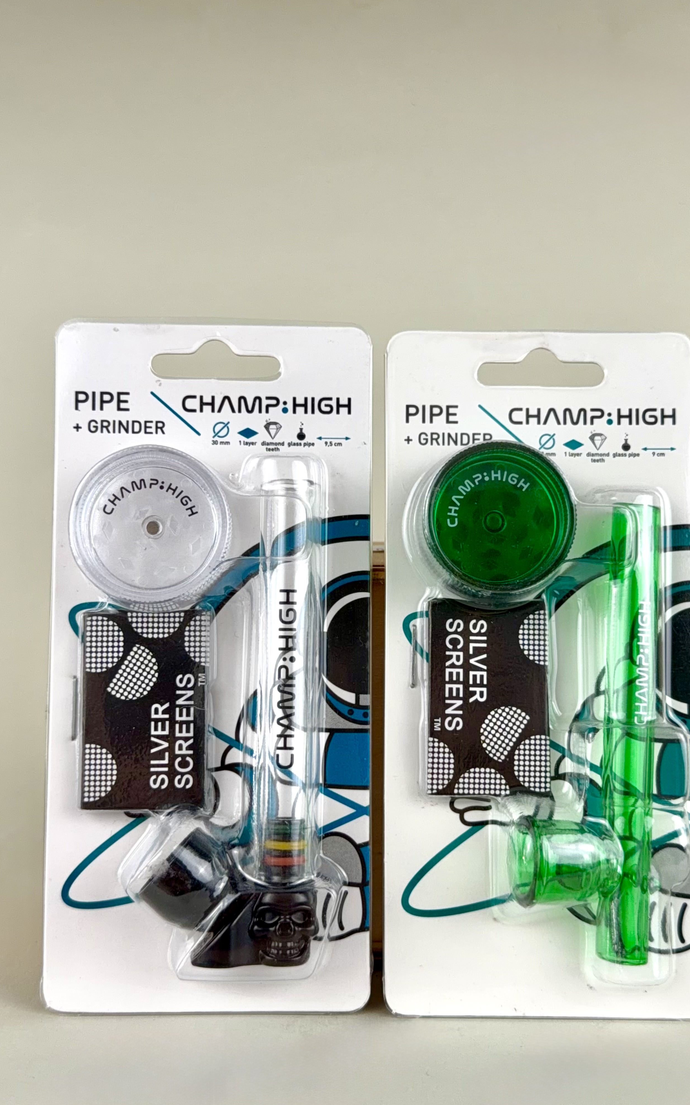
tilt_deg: -7.2
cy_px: 558
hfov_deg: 29.8
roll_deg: -0.8
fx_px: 1294
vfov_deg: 46.2
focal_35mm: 43
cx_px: 386
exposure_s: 1/125
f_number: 1.78
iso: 50
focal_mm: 6.76
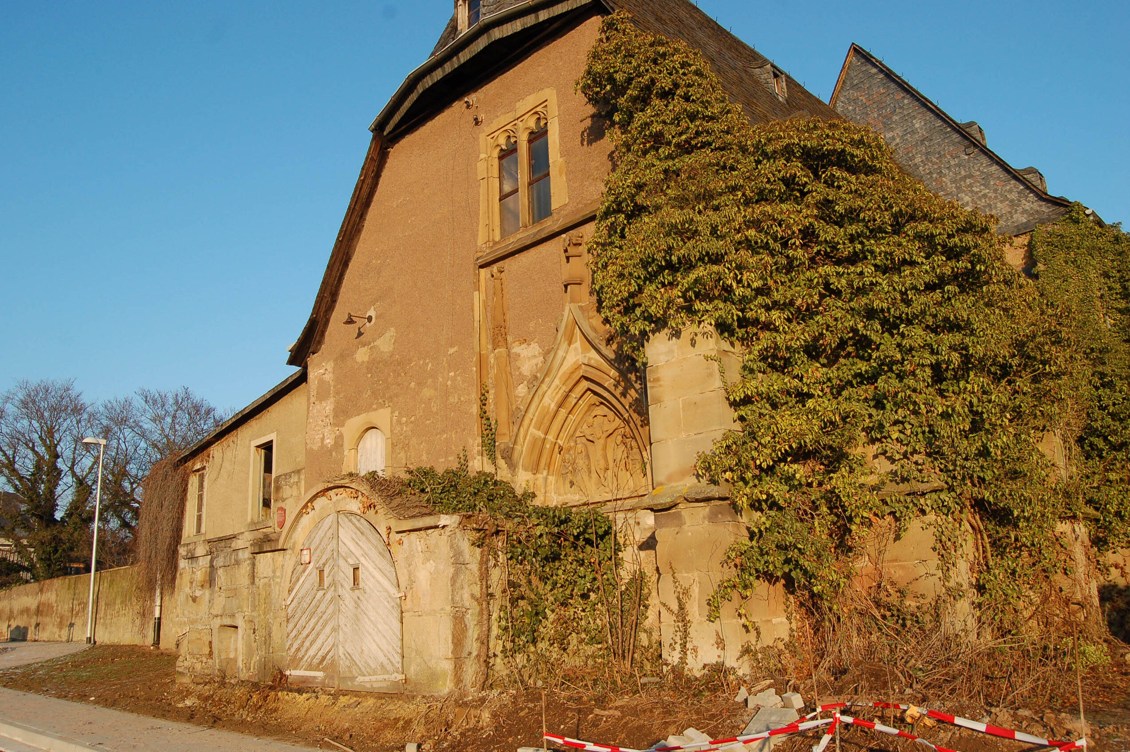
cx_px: 565
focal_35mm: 28
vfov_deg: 45.6
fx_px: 894
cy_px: 376
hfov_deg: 64.6
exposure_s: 1/250
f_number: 8
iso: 200
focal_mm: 19
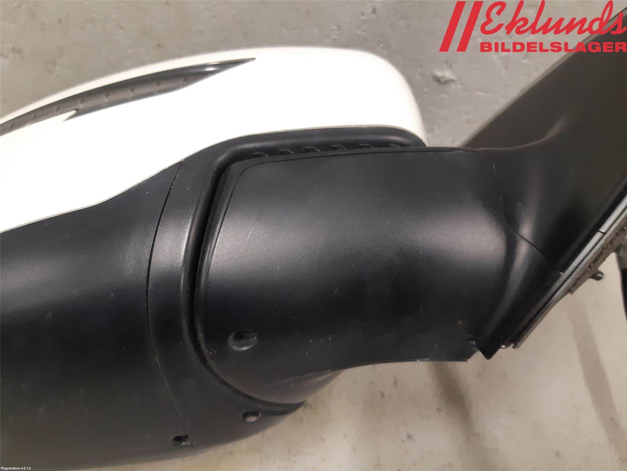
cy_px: 236
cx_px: 314
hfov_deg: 67.3
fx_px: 471
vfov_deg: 53.1
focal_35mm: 26
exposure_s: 1/50
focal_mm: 3.93
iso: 200
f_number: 1.7
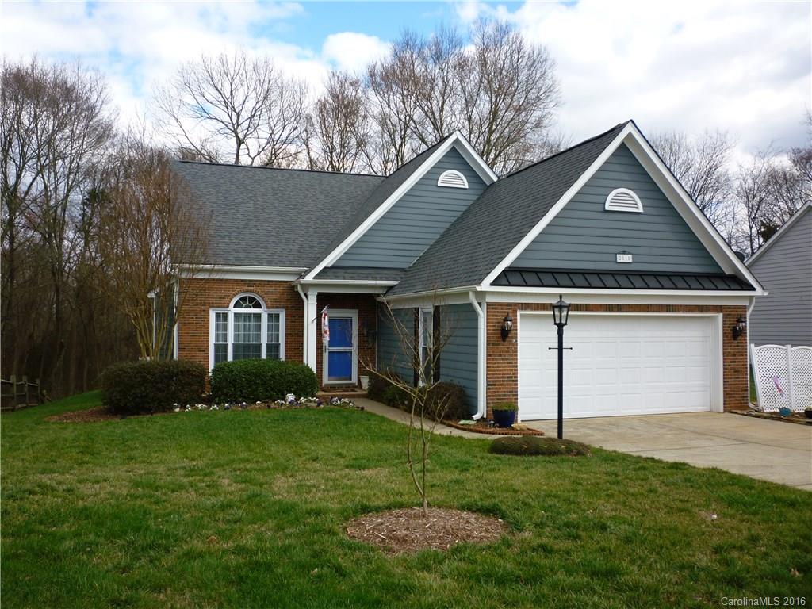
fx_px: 680
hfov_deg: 61.7
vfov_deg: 48.2
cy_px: 304
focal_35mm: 29
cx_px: 406
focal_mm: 5.2
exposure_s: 1/400
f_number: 3.3
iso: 80
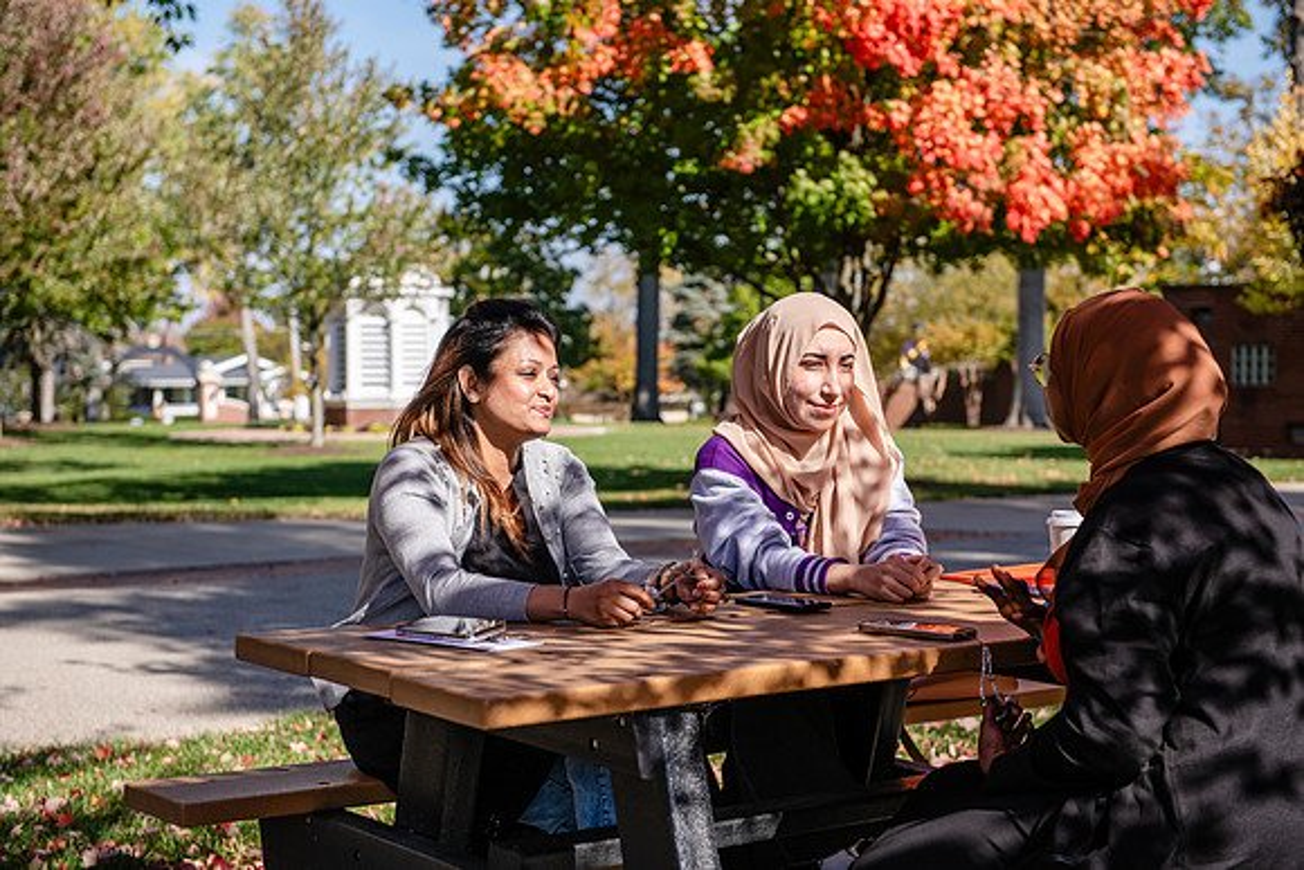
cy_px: 435
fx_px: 2174
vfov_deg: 22.6
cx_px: 652
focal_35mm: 60
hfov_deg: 33.4
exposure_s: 1/640
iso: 100
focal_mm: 60
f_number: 4
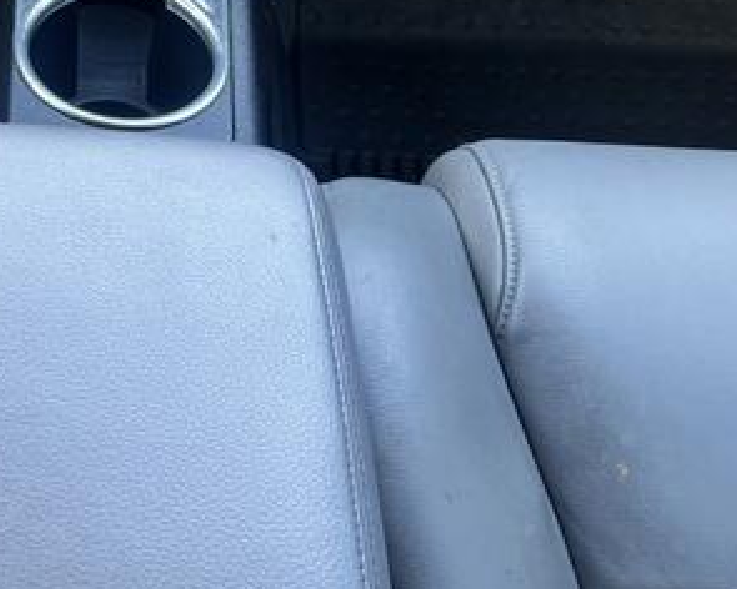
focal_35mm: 88
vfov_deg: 16.6
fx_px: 1919
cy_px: -155
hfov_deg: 21.2
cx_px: 45
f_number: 1.6
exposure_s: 1/121
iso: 125
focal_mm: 5.96
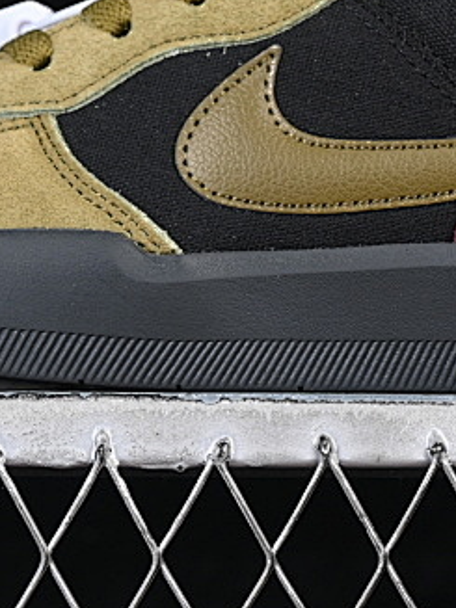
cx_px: 246
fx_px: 4183
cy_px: -24
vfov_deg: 8.3
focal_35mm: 238
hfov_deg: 6.2
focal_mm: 50
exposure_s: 1/60
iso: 160
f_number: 6.3
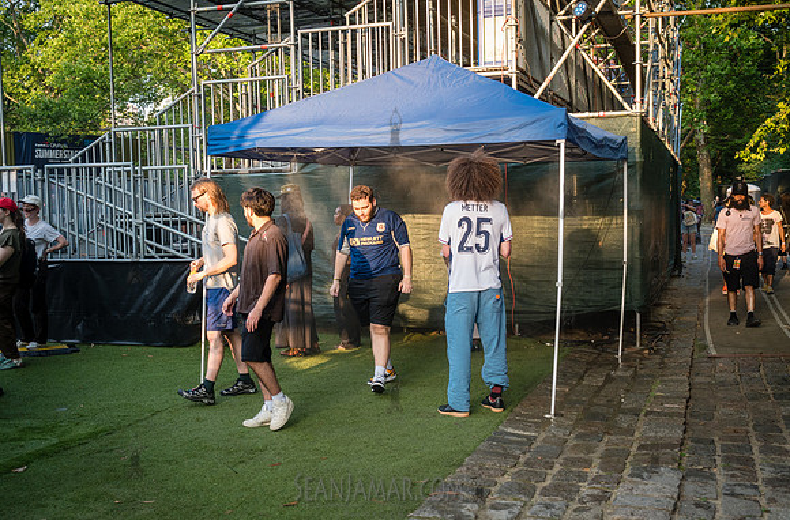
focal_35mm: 44
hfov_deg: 44.7
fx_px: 959
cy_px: 295
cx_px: 347
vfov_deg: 30.3
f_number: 4.5
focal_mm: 39
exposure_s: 1/400
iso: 1000
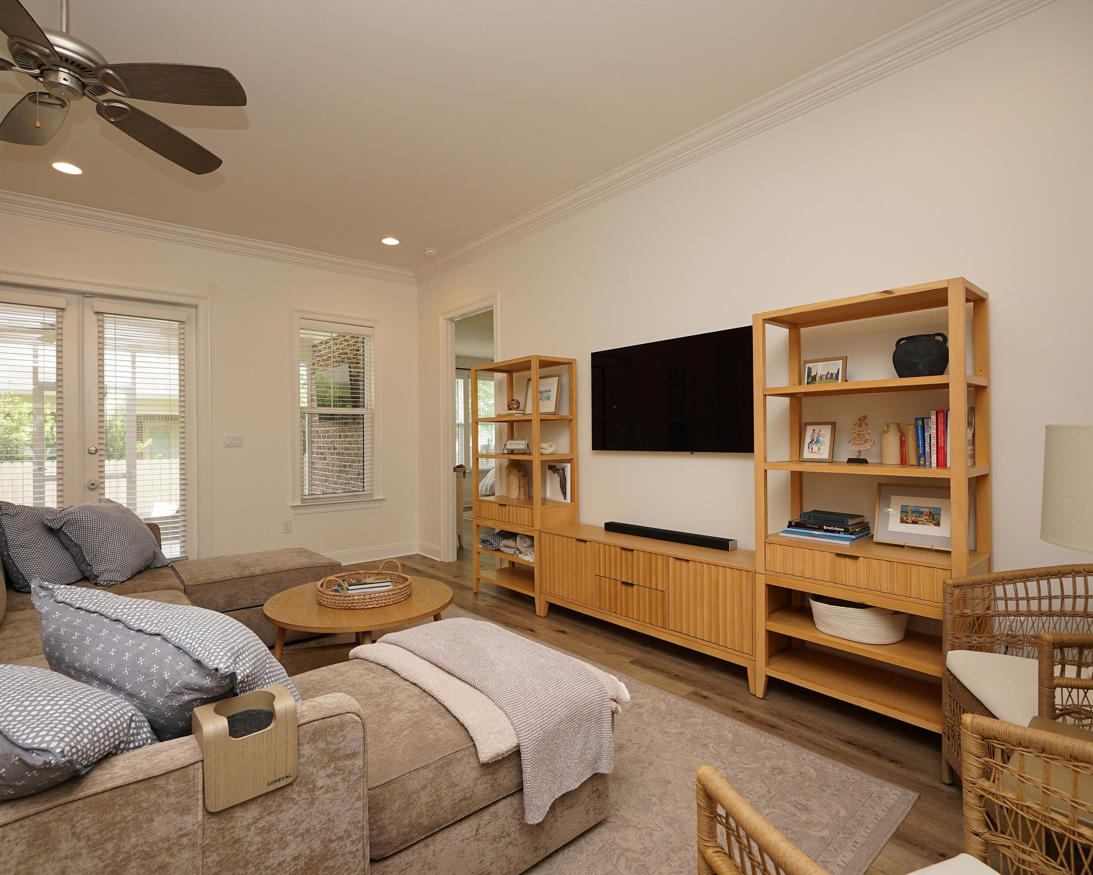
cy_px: 439
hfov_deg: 89.6
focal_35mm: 17
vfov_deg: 77.0
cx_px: 520
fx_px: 550
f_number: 4
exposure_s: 1/60
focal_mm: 10
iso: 160
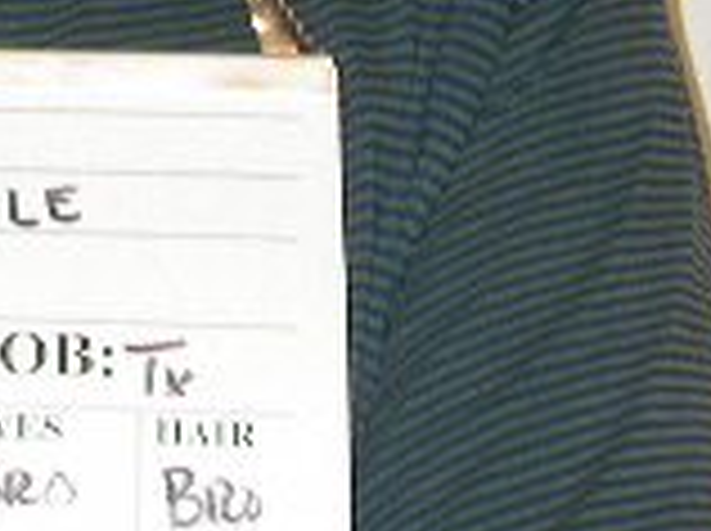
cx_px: -171
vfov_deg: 6.2
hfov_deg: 8.3
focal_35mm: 235
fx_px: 4819
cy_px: -248
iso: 100
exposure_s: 1/60.3
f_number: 3
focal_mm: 12
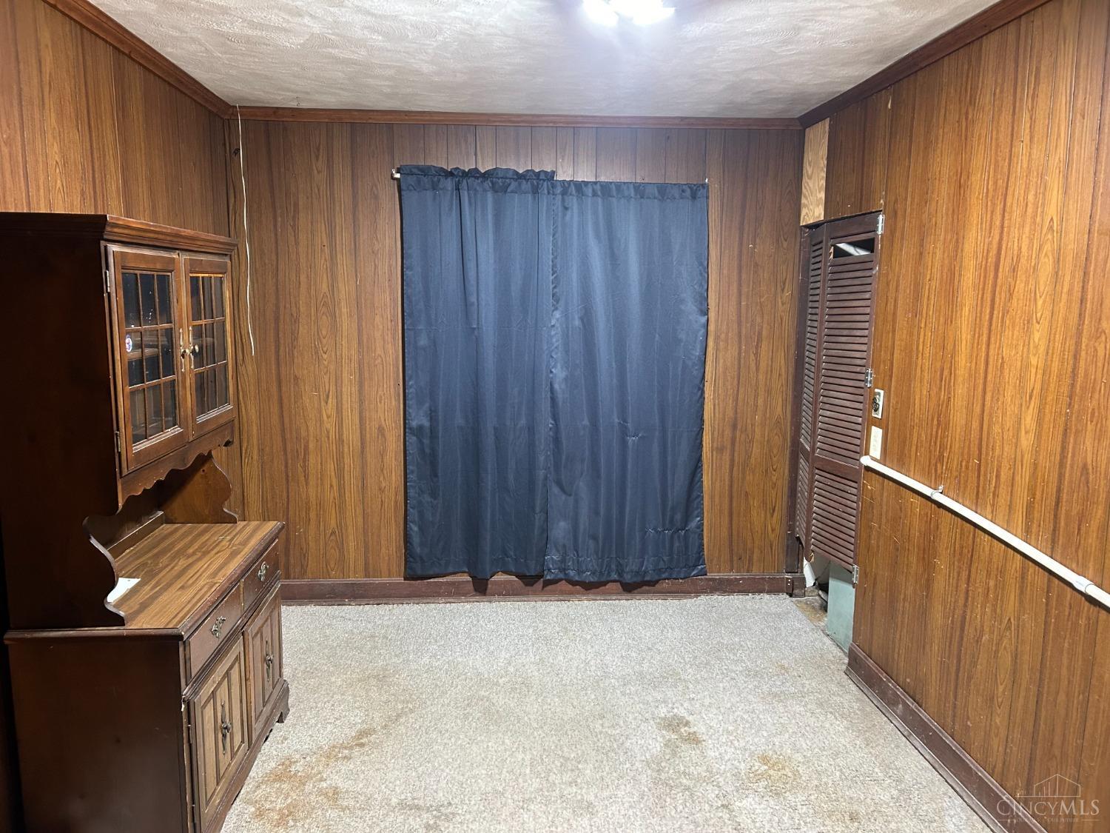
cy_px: 416
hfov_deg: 67.3
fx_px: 834
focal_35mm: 26
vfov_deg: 53.1
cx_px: 555
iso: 250
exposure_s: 1/60
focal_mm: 5.7
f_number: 1.5
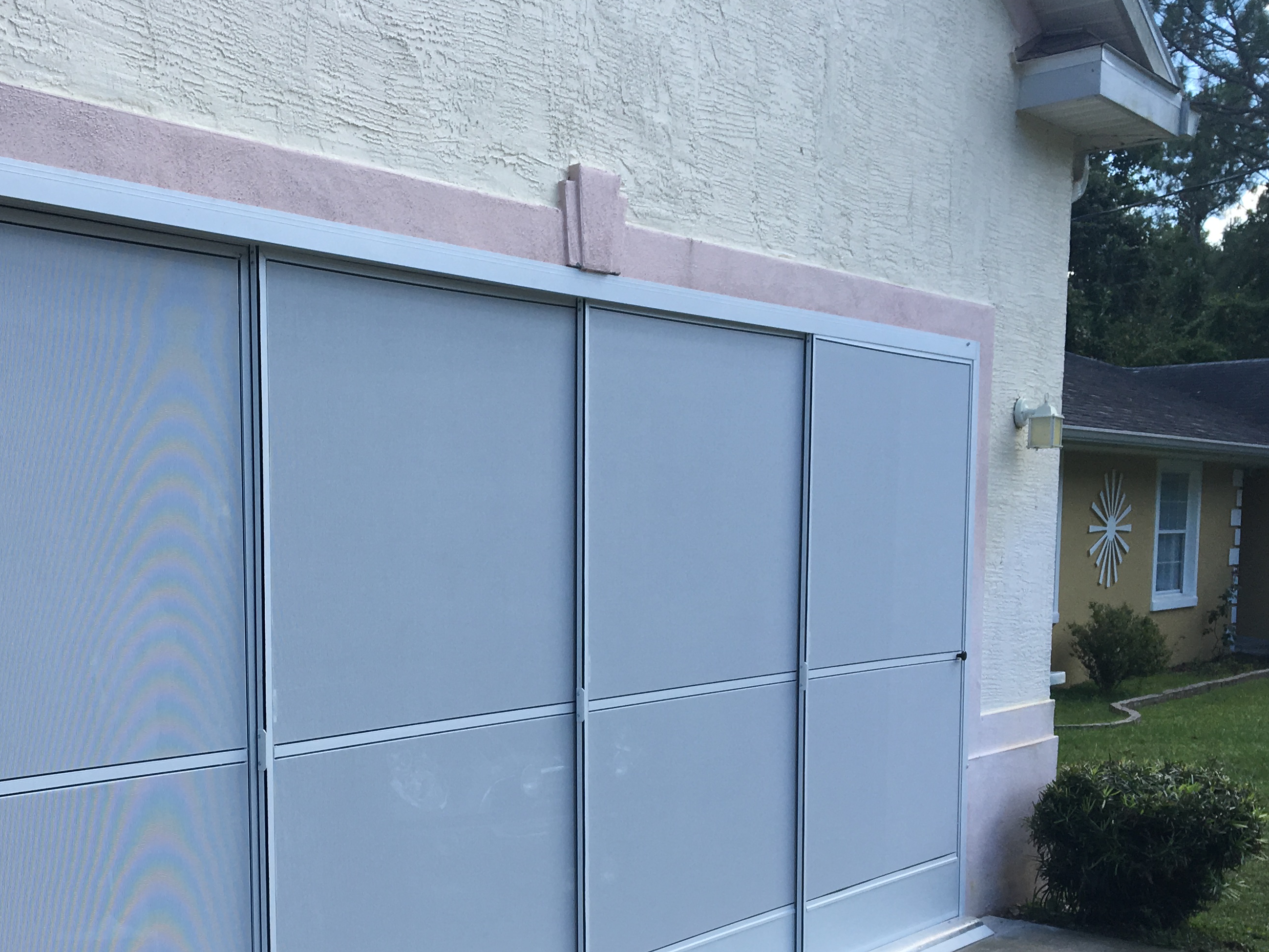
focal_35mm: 45
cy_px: 717
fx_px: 1650
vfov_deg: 31.6
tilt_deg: -5.7
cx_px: 372
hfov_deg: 41.2
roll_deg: +1.1
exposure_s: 1/625
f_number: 2.2
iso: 25
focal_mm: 4.15
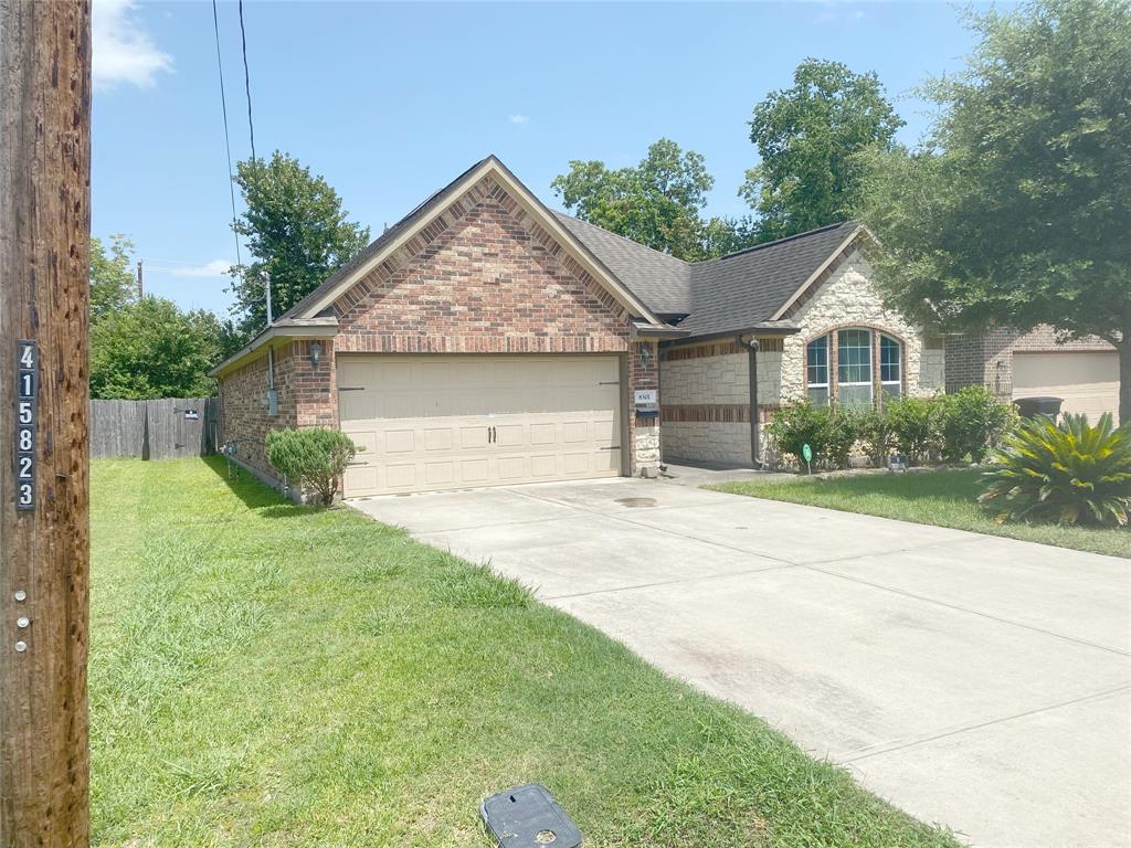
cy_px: 424
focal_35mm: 26
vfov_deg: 53.1
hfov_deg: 67.3
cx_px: 566
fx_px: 849
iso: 32
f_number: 1.8
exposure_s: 1/2817
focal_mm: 4.25
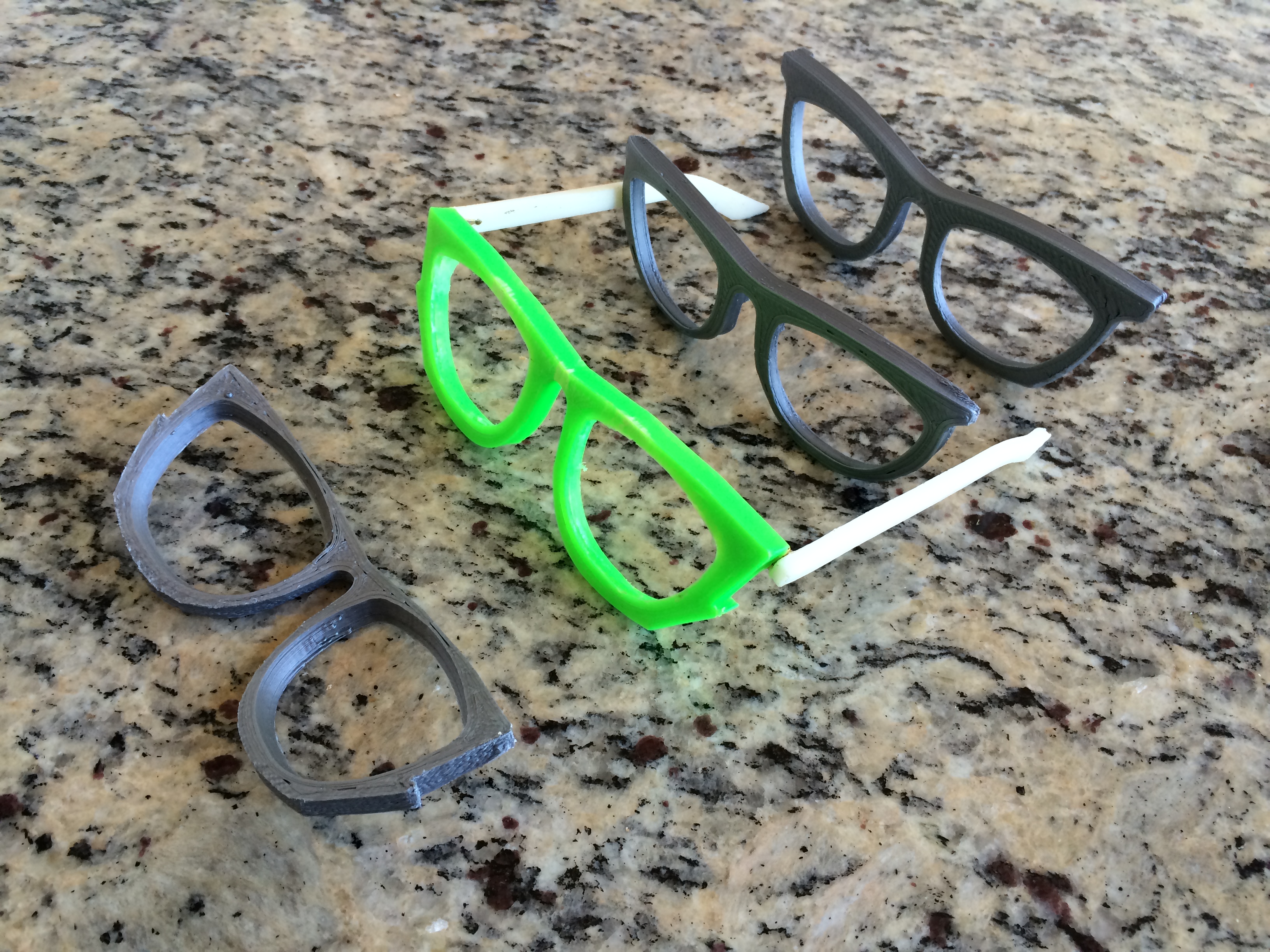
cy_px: 476
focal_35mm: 29
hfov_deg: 61.7
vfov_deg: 48.2
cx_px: 635
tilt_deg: -50.9
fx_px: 1064
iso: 40
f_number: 2.2
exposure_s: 1/40
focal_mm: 4.15
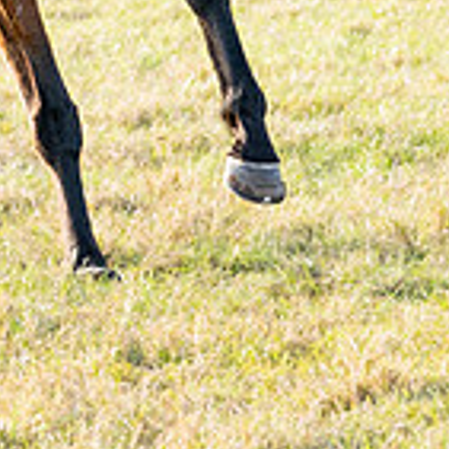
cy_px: -343
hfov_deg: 2.6
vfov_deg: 2.6
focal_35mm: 670
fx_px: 9832
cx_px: 365
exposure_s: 1/800
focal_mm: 105
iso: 400
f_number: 5
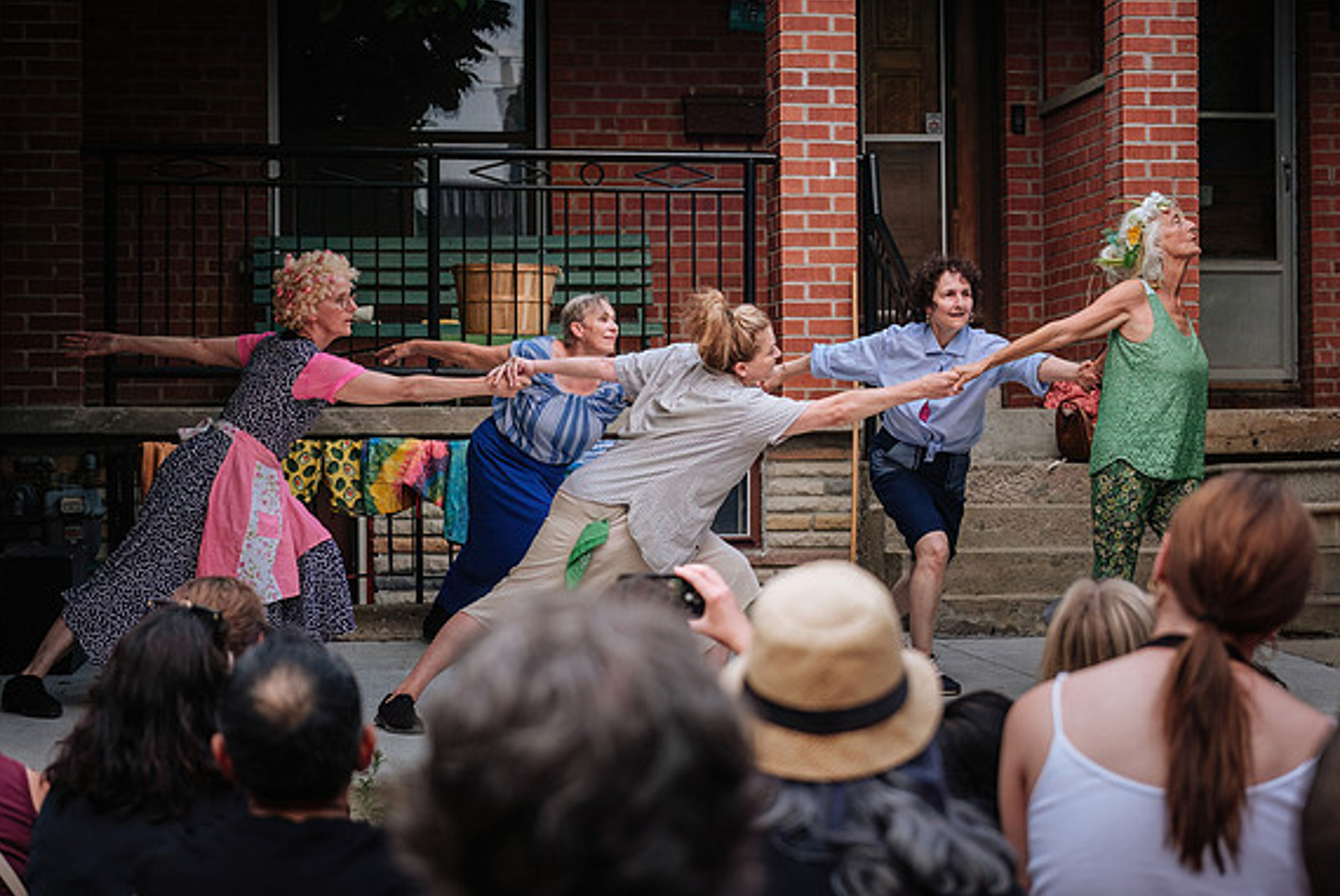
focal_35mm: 85
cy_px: 496
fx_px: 3166
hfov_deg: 23.9
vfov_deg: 16.1
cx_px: 744
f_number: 2.8
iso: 400
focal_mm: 50
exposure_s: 1/400
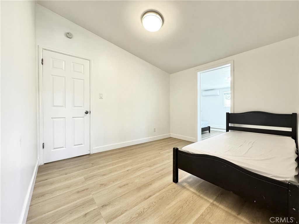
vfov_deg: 85.7
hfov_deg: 102.1
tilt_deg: -1.7
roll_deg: +0.1
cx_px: 150
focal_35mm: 14
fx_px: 121
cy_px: 112
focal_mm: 2.22
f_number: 2.2
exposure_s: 1/60
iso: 320
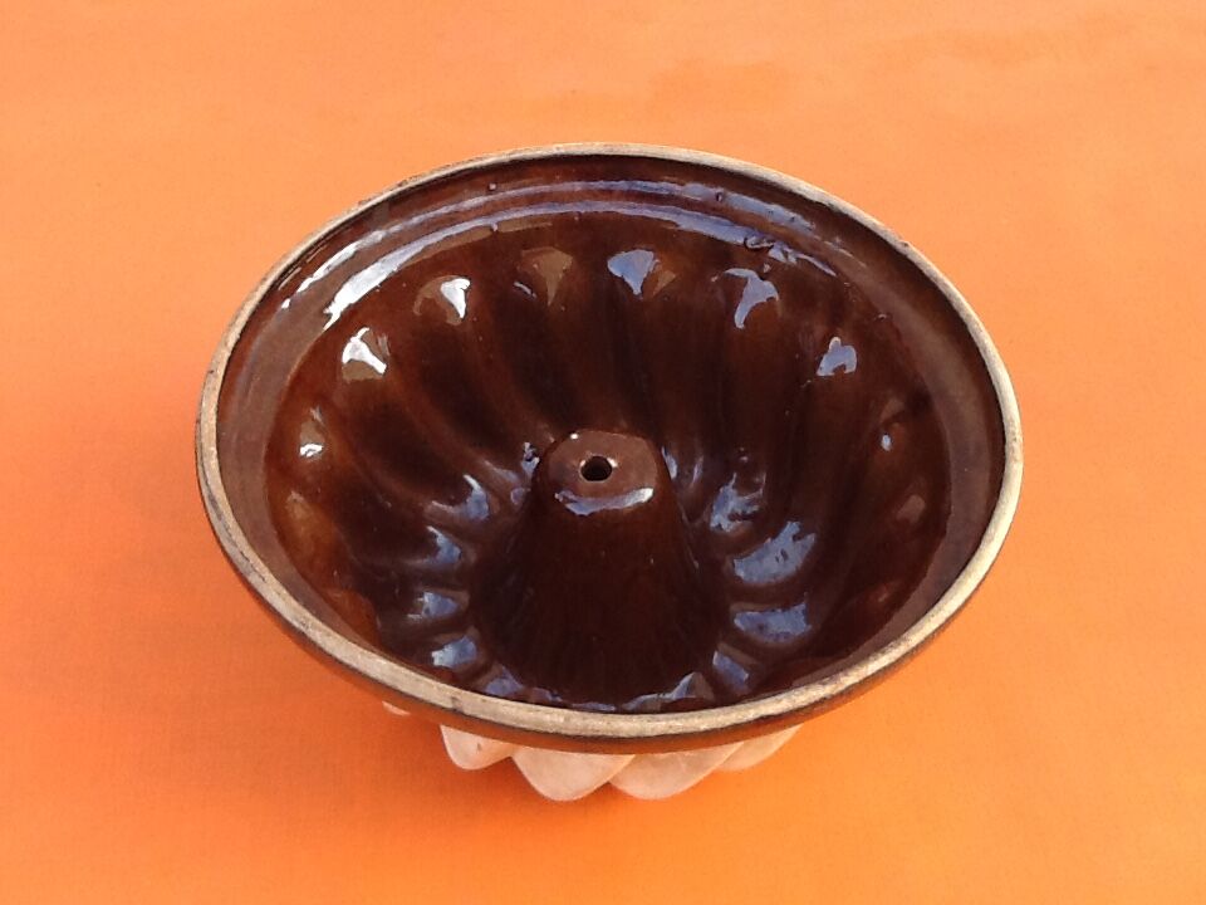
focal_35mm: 44
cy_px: 452
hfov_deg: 42.9
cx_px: 603
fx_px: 1533
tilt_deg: -48.8
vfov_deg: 32.9
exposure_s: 1/120
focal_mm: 2.03
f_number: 2.4
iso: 64
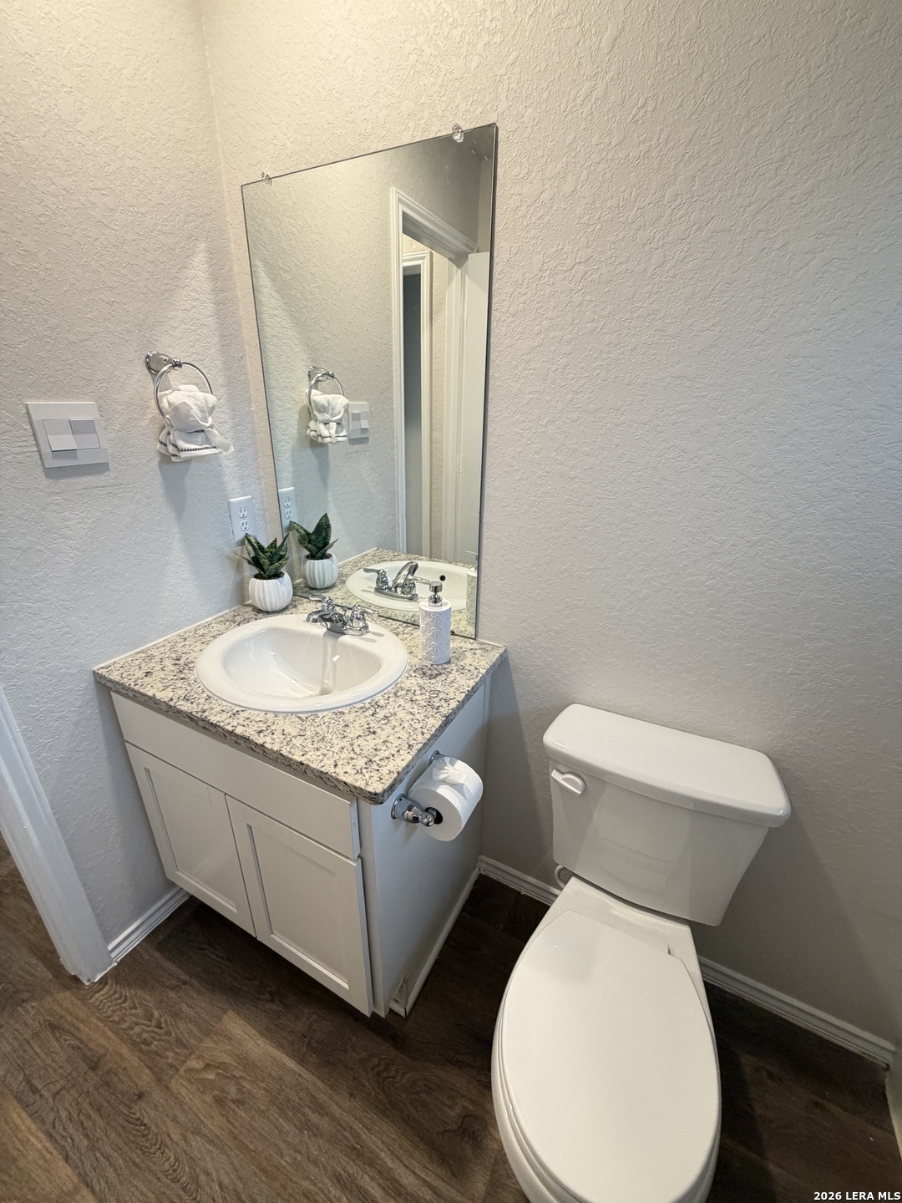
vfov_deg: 102.1
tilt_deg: -23.4
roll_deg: -0.7
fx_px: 486
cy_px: 602
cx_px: 451
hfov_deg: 85.7
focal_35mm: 14
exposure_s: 1/60
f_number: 2.2
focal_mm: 2.22
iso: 200
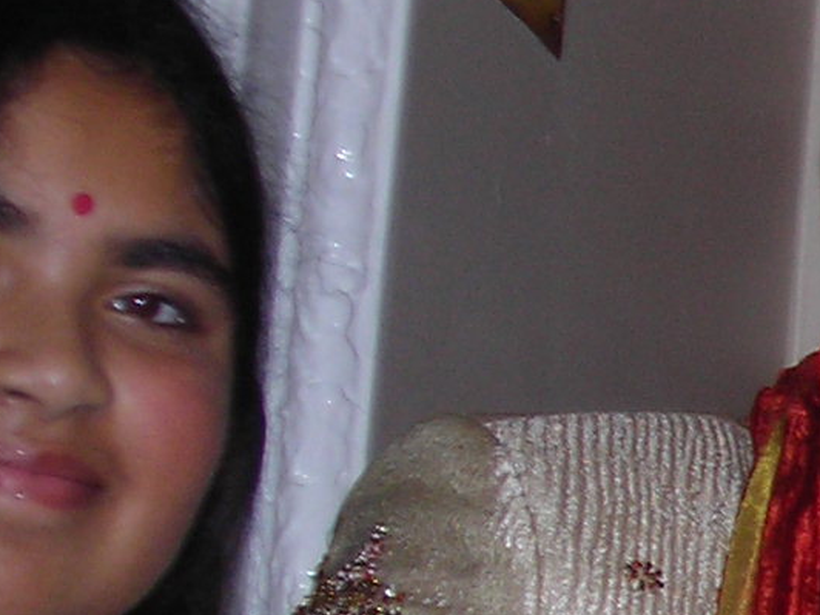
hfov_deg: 8.9
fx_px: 4761
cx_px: 2011
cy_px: 1079
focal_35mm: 201
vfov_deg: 7.2
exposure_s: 1/60.1
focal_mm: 6.3
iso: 61
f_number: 3.2
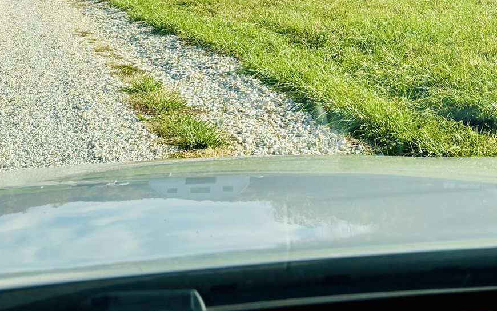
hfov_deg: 28.2
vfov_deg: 16.8
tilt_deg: +2.3
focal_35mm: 73
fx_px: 989
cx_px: 251
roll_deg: +3.2
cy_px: -97
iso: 50
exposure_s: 1/2288
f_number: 1.6
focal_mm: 5.96
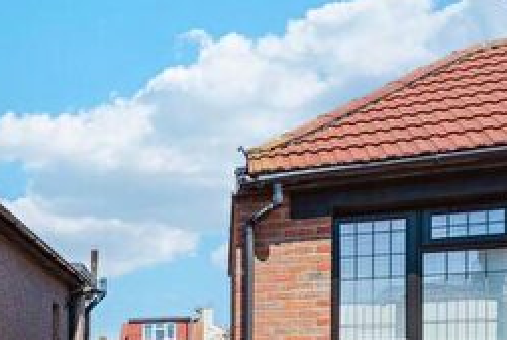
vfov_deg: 28.9
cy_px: 424
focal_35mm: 39
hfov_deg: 33.6
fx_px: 550
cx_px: -172
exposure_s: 1/400
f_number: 8
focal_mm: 14
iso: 100
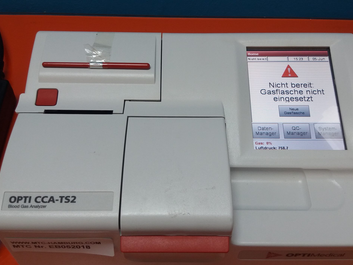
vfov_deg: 37.7
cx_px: 173
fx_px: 388
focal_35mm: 38
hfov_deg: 49.0
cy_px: 132
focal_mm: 3.7
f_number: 1.9
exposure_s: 1/50
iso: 64
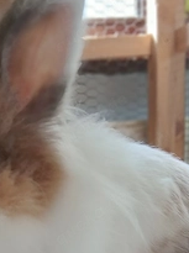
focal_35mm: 43
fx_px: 314
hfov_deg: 32.1
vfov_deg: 40.4
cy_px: 231
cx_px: 23
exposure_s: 1/34.5
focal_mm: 3.86
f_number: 1.8
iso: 40
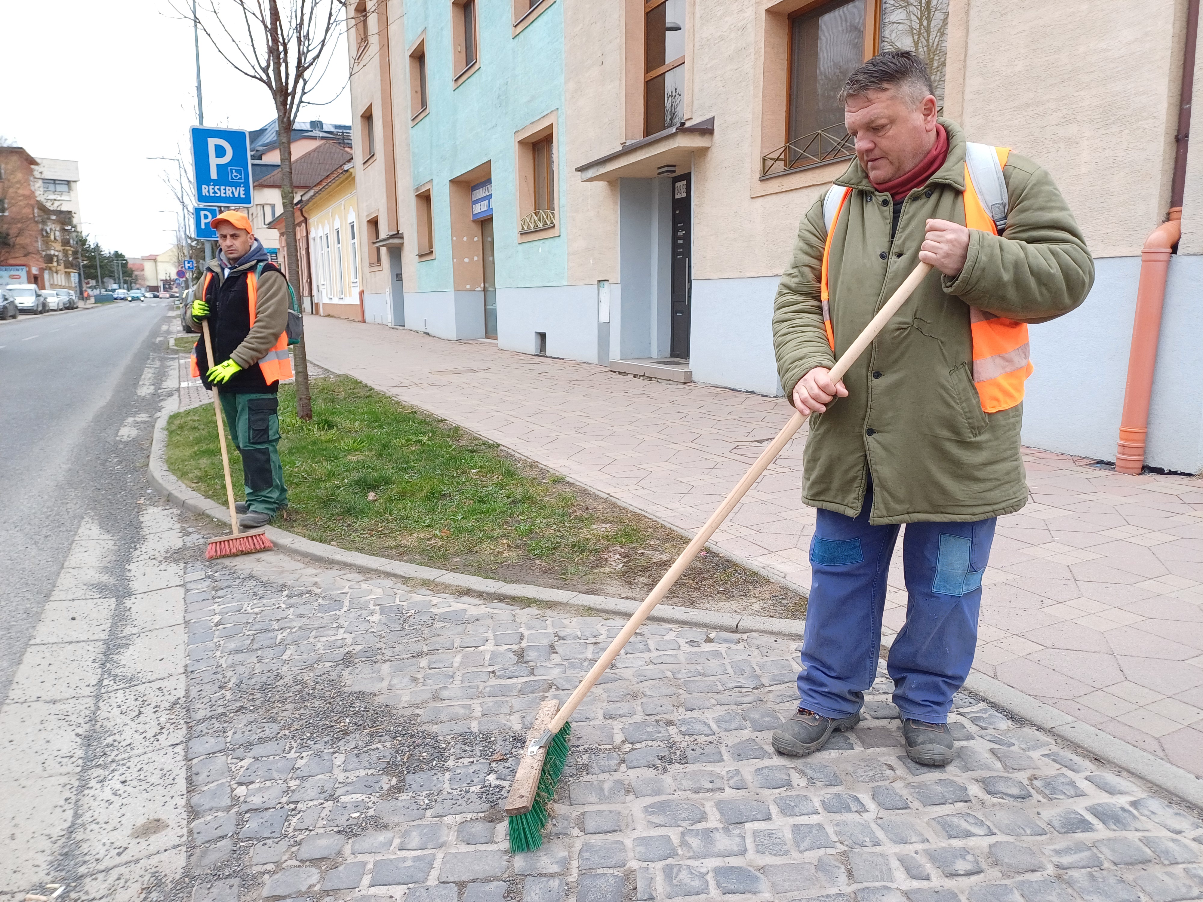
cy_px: 451
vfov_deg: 54.9
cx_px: 602
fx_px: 869
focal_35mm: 25
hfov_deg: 69.4
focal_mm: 4.65
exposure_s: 1/100
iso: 80
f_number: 1.8
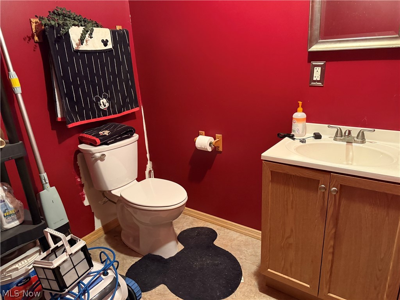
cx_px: 200
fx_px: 277
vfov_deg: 56.8
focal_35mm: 24
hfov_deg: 71.6
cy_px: 150
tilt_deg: -17.9
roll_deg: +2.9
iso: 800
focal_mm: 6.76
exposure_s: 1/40
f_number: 1.78
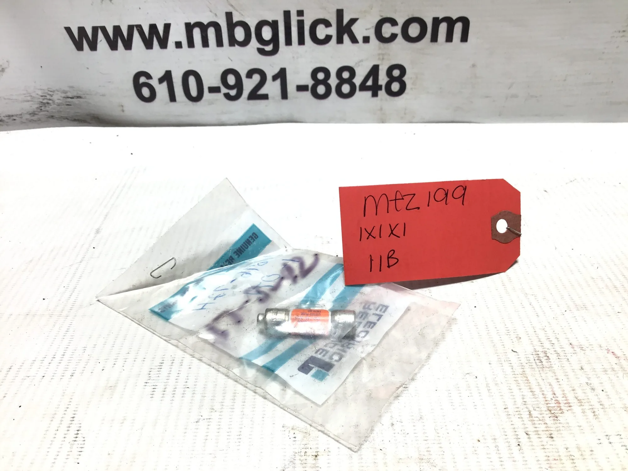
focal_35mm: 31
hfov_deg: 58.4
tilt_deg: -32.5
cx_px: 314
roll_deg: +1.0
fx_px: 562
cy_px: 236
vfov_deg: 45.4
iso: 32
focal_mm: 3.3
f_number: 2.4
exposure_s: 1/120
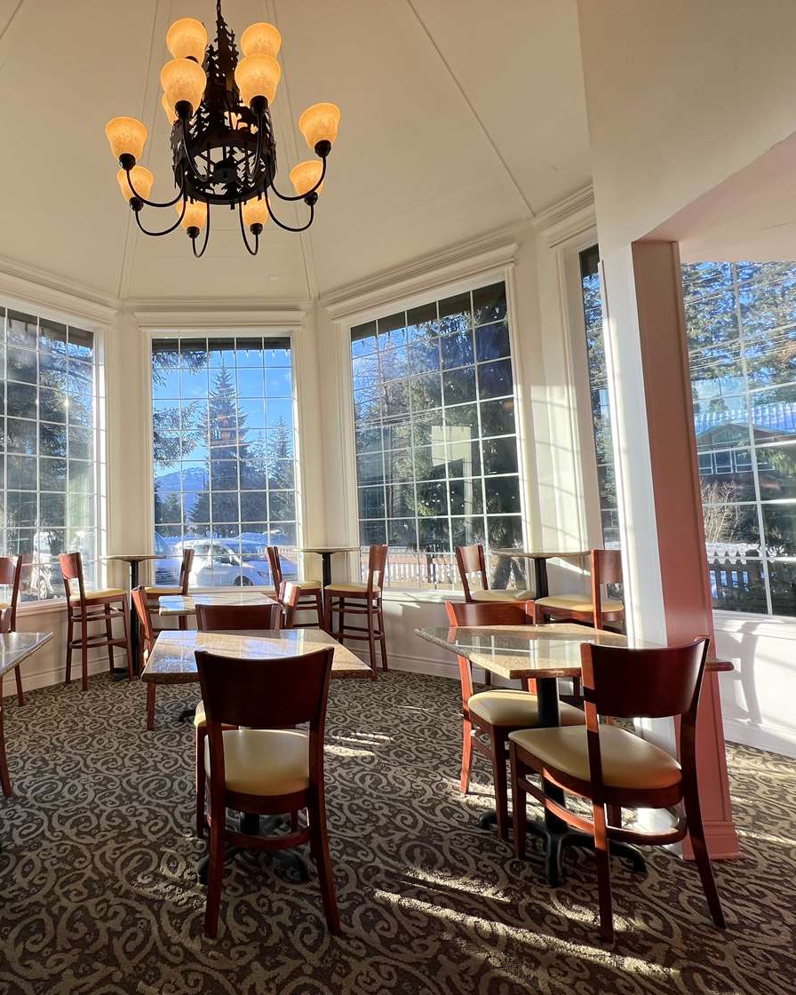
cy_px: 499
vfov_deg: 89.6
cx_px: 234
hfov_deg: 73.3
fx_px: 501
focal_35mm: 17
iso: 32
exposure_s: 1/146
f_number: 1.8
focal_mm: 1.57
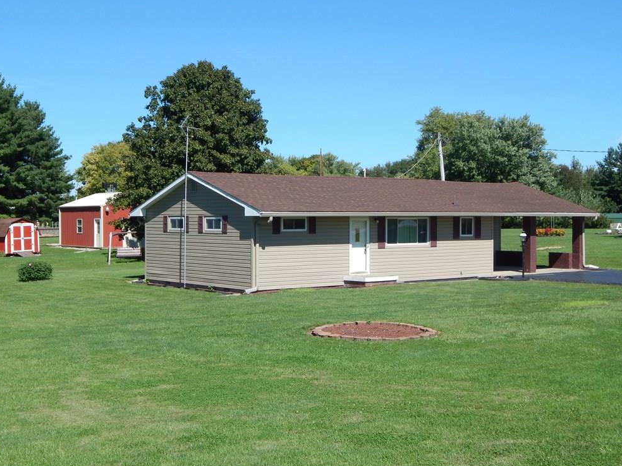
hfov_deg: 37.5
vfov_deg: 28.6
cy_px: 230
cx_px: 307
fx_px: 916
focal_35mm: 51
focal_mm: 8.6
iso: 125
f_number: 3.7
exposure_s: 1/1250
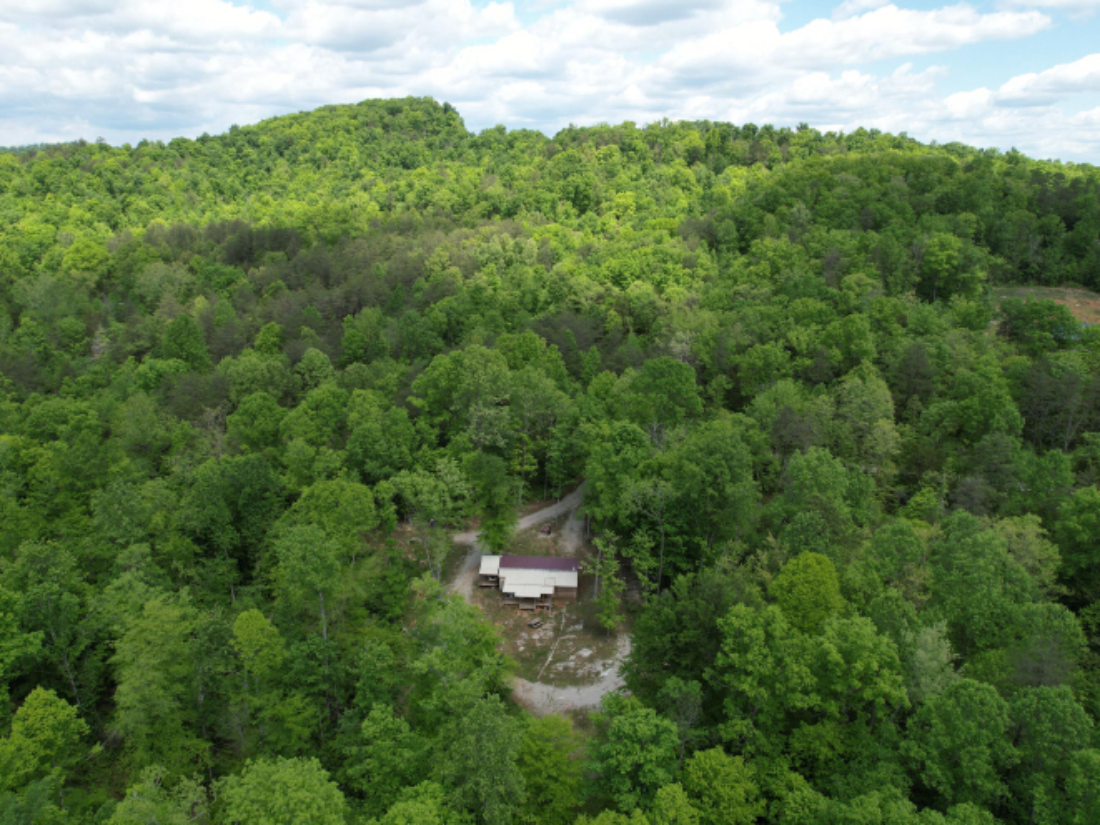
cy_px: 411
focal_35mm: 24
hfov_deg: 71.6
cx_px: 541
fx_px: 763
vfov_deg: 56.8
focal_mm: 8.38
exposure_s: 1/1000
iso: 100
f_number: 2.8
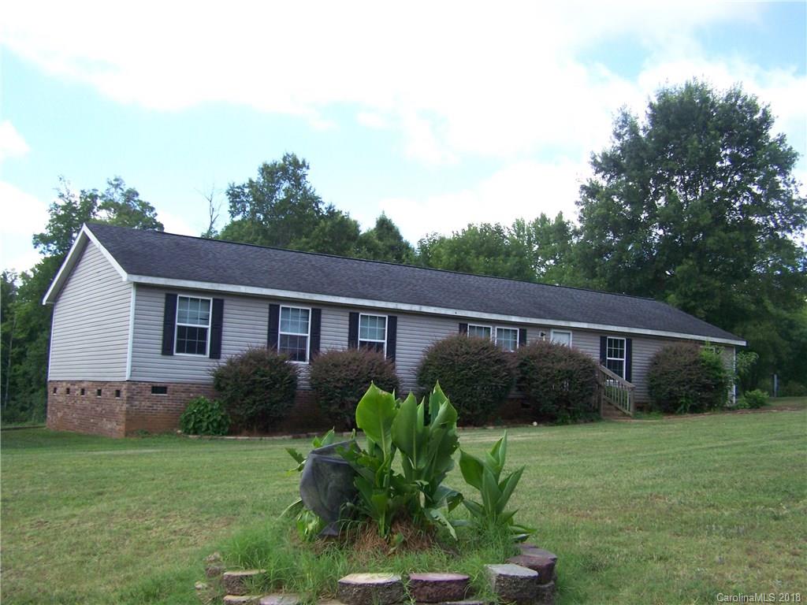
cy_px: 302
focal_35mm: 38
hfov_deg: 49.0
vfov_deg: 37.7
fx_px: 886
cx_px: 404
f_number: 2.8
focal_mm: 6.3
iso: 160
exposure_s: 1/640
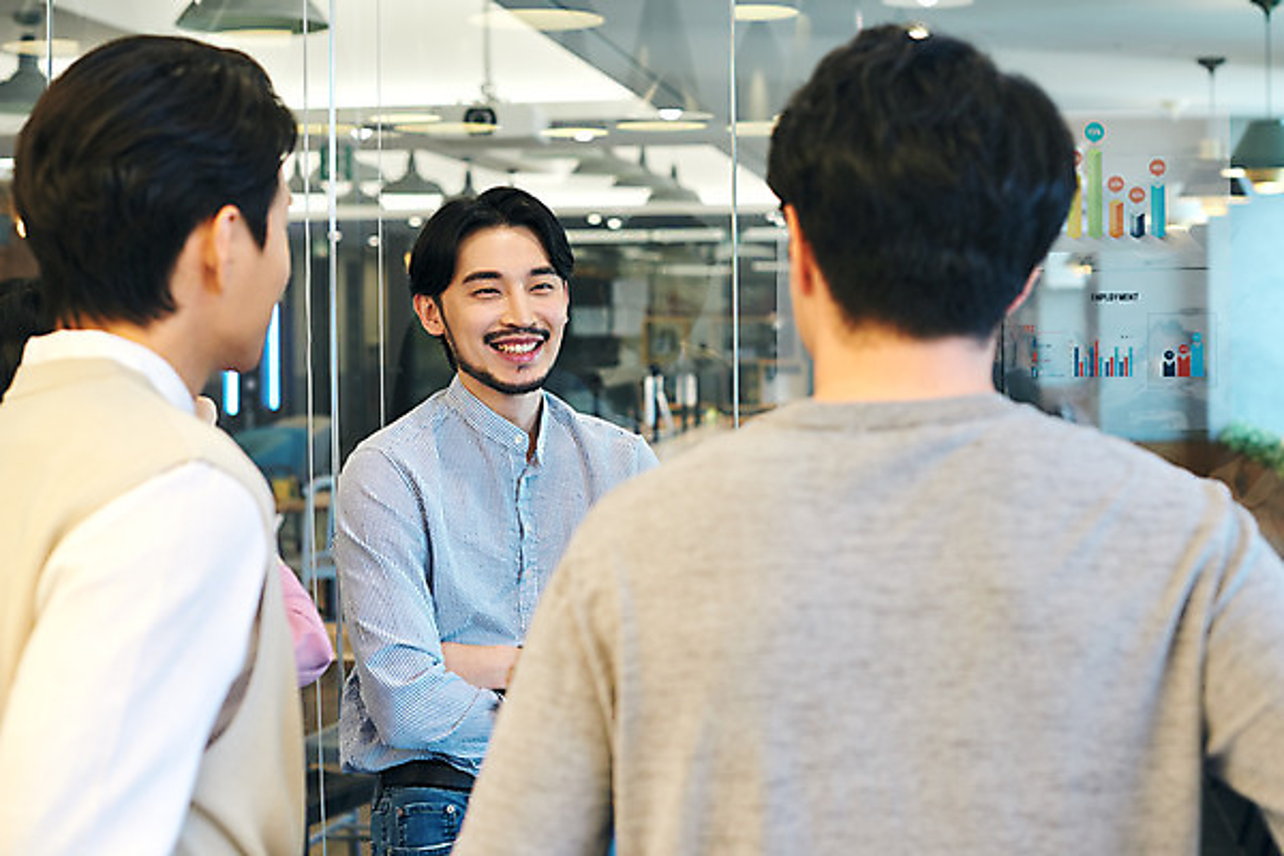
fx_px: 1783
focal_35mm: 50
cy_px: 428
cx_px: 642
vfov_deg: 27.0
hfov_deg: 39.6
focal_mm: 50
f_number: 4
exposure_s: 1/80
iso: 500
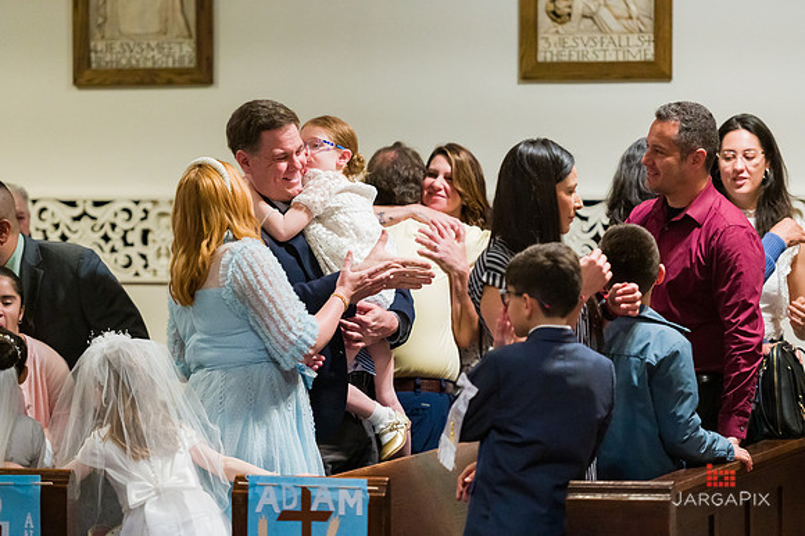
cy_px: 268
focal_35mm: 150
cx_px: 402
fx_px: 3352
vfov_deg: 9.1
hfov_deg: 13.7
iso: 6400
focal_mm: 150
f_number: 3.2
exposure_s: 1/250
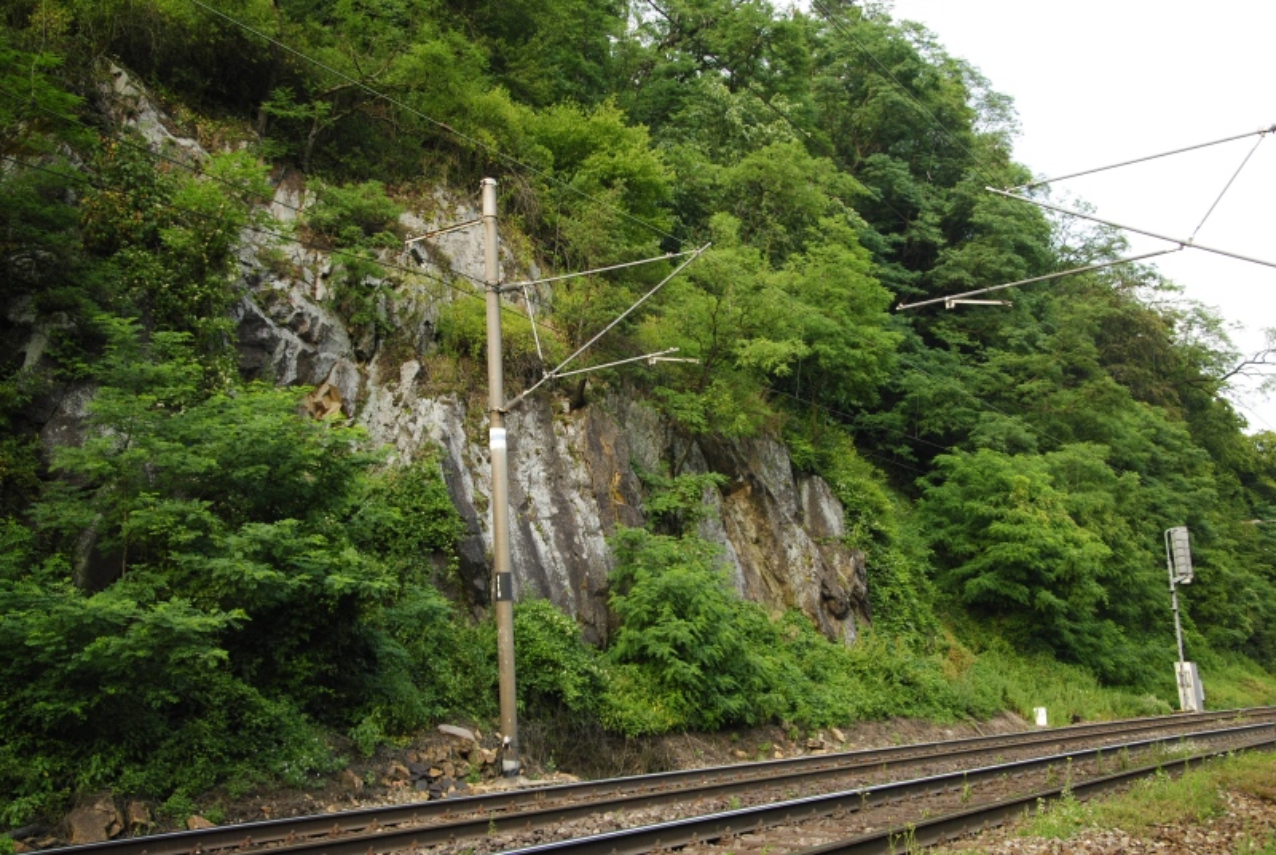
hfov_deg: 51.2
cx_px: 638
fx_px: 1331
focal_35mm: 38
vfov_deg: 35.6
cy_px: 428
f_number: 5
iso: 400
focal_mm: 25
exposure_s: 1/125
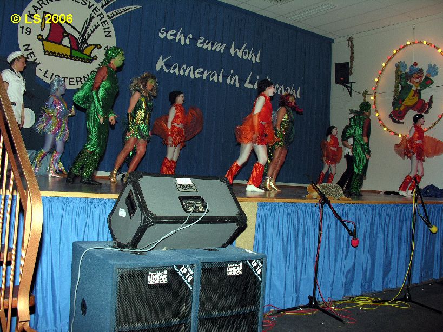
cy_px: 166
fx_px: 448
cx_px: 222
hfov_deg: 52.6
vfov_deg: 40.7
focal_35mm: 35
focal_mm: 8.9
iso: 100
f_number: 4
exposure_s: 1/60.1
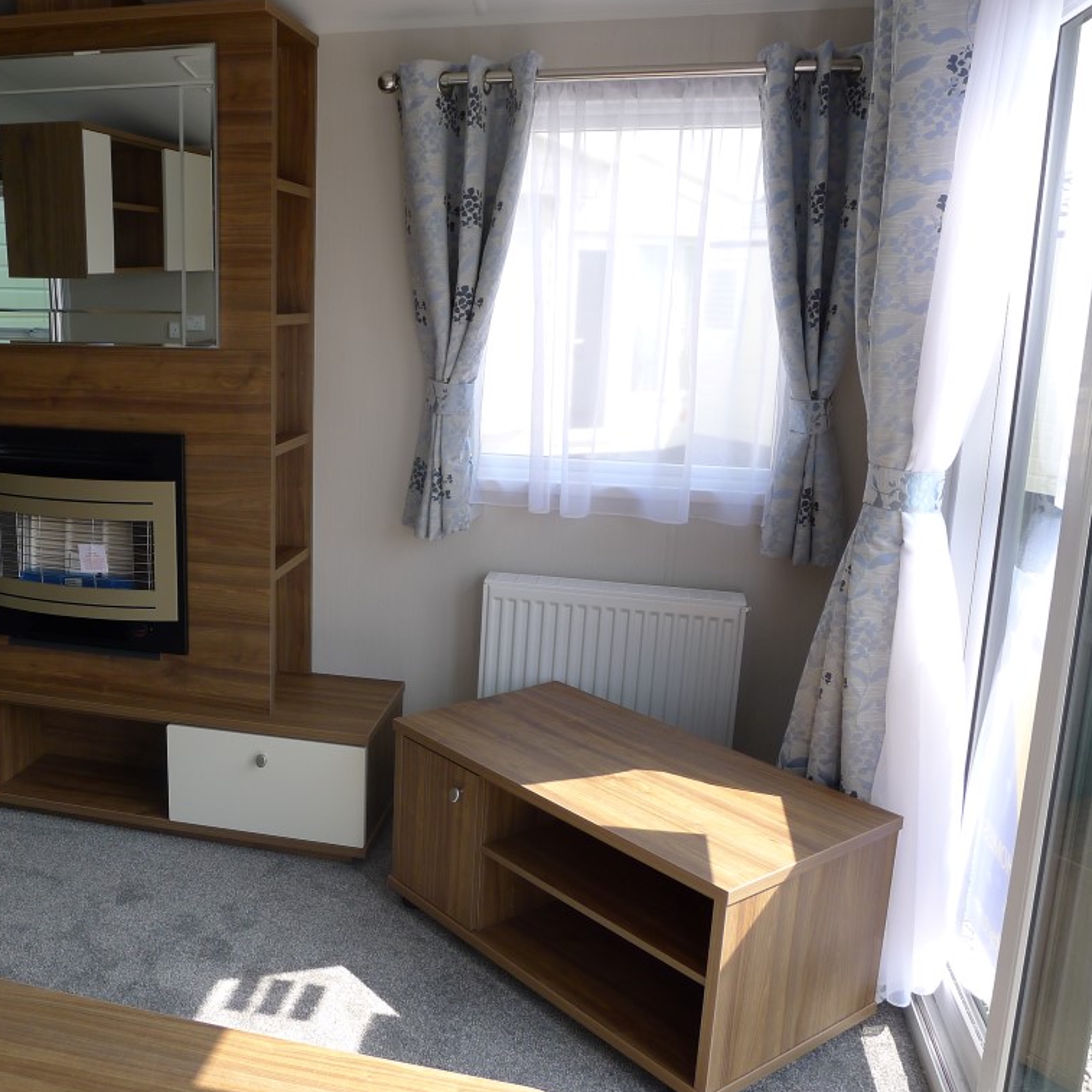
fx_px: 1106
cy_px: 548
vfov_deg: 52.5
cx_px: 308
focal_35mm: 31
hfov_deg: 50.9
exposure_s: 1/250
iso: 80
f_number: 2.8
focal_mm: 5.1
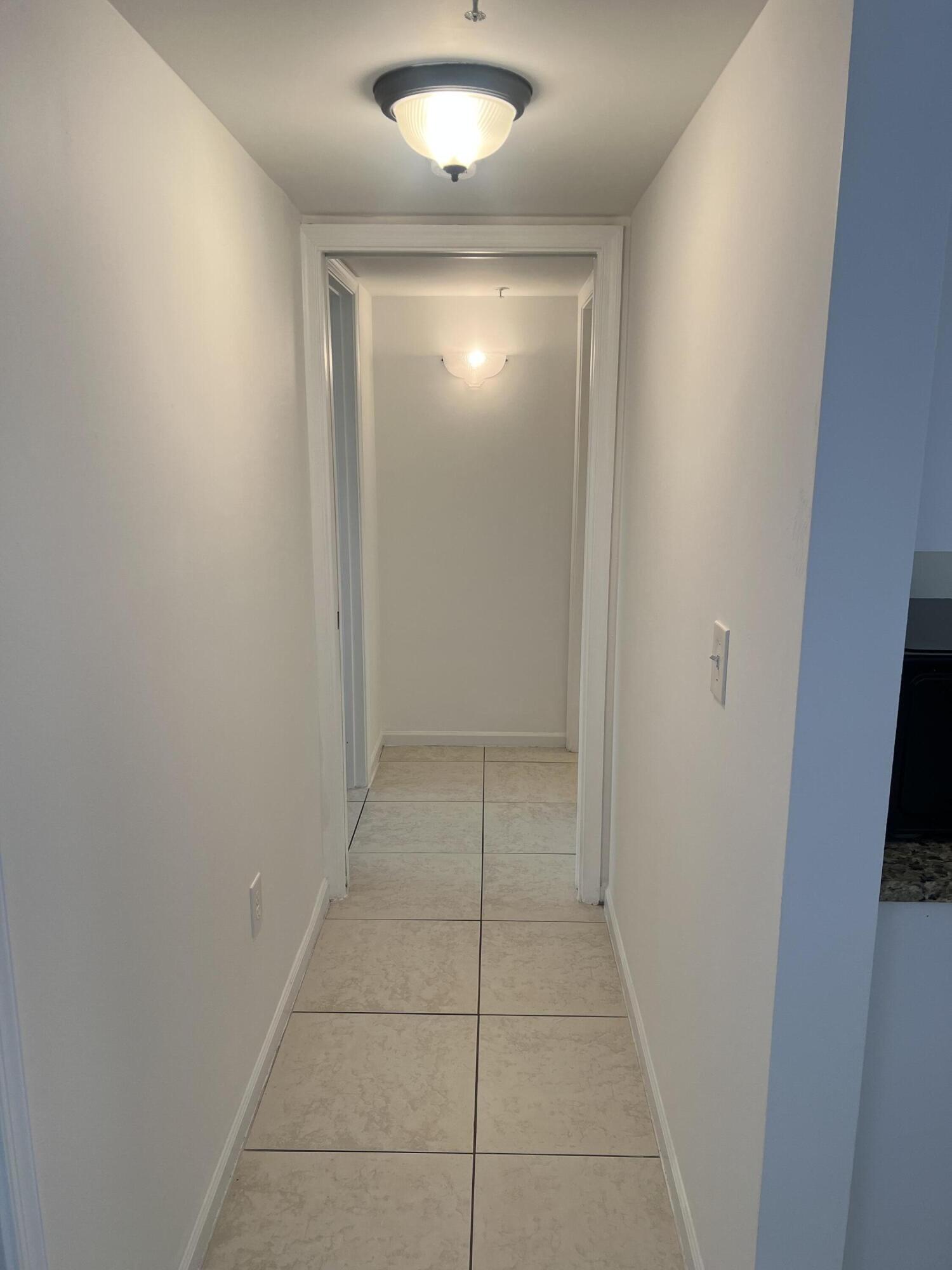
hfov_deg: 53.1
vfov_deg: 67.3
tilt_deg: -11.2
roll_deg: +0.0
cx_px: 476
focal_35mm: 26
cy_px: 635
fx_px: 953
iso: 64
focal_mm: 5.7
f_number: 1.5
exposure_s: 1/141
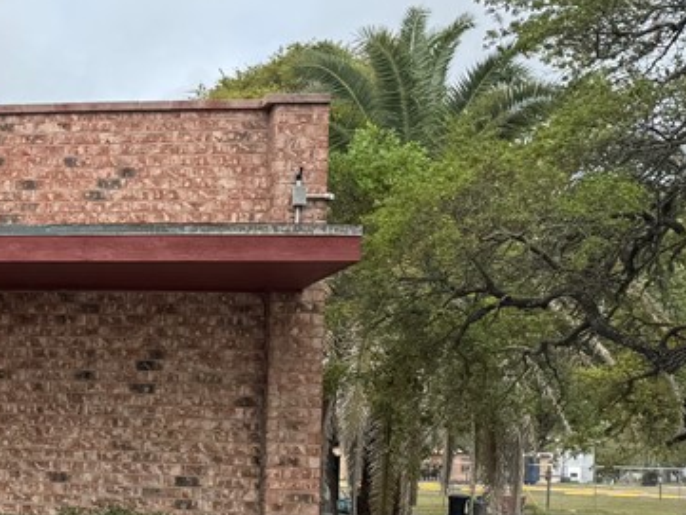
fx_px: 1348
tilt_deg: +2.1
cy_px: 414
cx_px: -268
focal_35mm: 68
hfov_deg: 24.0
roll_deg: -1.8
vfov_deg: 21.4
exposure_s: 1/3096
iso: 80
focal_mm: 6.76
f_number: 1.78
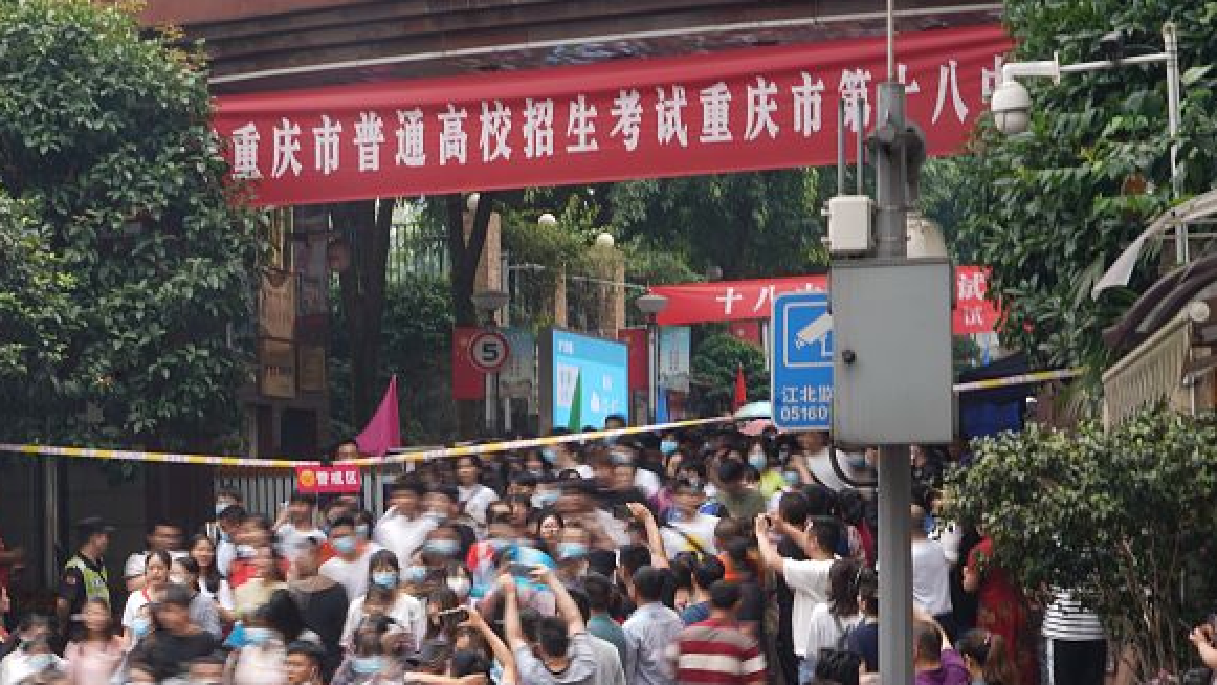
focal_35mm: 106
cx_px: 4
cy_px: 601
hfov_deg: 19.6
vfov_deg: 11.4
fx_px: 3421
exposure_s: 1/3
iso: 50
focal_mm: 49
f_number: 22
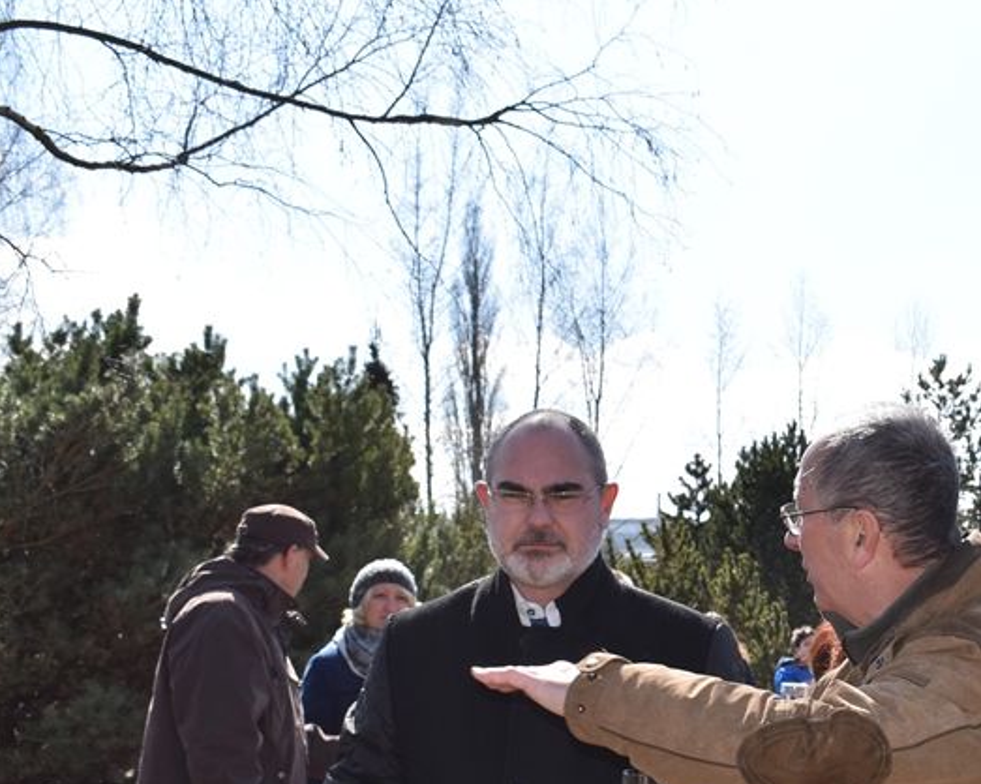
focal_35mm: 69
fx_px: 2000
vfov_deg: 22.0
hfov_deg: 26.7
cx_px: 865
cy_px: 577
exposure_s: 1/200
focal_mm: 25
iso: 100
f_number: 8
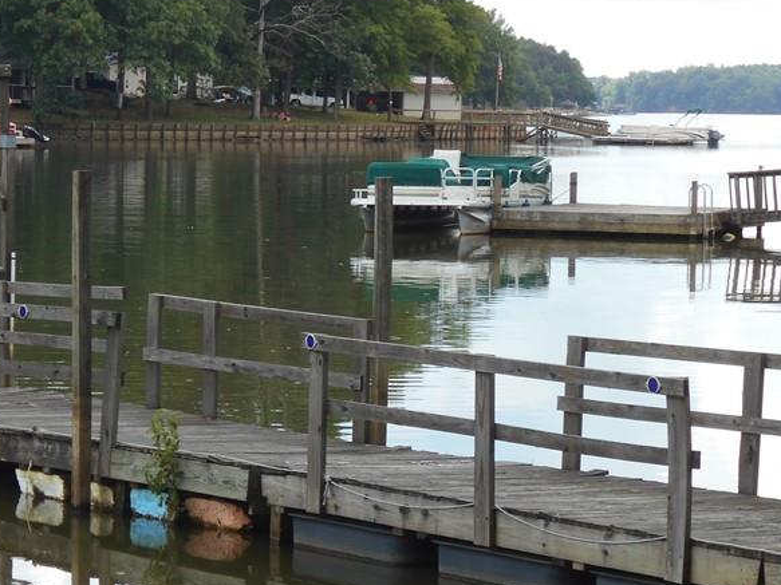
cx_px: 366
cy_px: 408
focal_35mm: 151
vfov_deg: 9.8
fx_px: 3406
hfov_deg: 13.1
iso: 80
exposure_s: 1/100
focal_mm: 15.4
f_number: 6.3
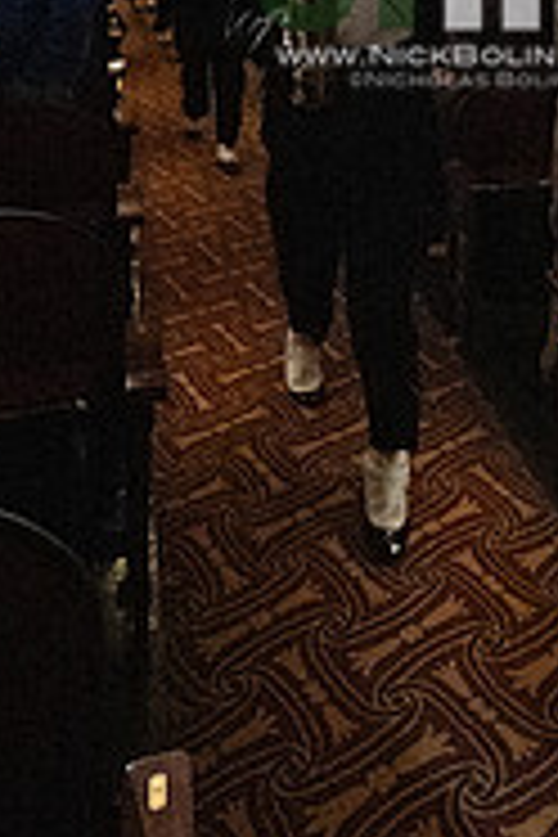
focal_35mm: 40
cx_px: 459
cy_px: -40
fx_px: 930
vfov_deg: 40.8
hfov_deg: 32.3
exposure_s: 1/400
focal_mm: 16.5
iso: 40637
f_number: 4
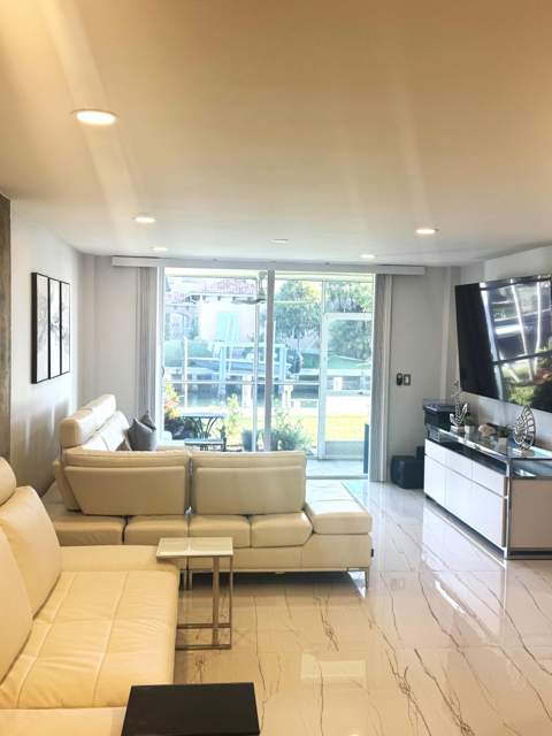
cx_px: 276
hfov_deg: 40.7
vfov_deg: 52.6
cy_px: 368
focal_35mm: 35
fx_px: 744
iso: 64
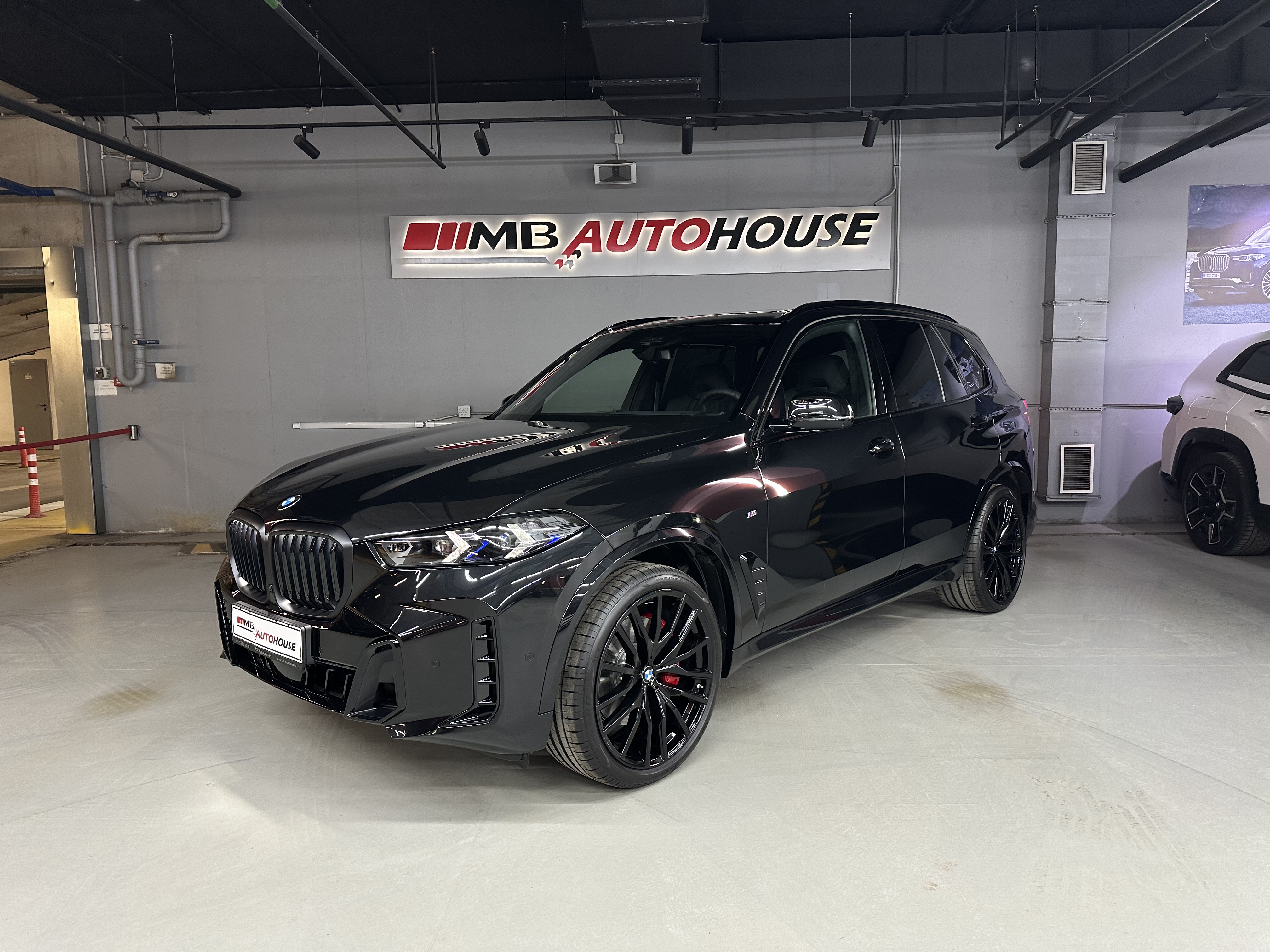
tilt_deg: -6.2
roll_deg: +0.8
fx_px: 881
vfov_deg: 56.8
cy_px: 476
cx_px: 635
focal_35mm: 24
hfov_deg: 71.6
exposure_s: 1/50
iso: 125
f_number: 1.78
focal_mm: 6.86
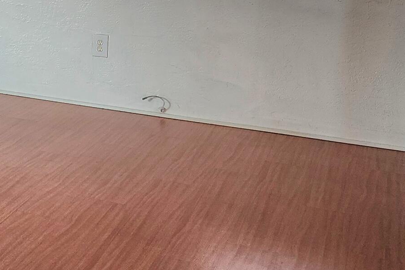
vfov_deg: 16.5
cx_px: -141
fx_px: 900
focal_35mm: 80
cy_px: -28
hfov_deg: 22.3
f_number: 1.8
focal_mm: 6.4
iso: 125
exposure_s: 1/120
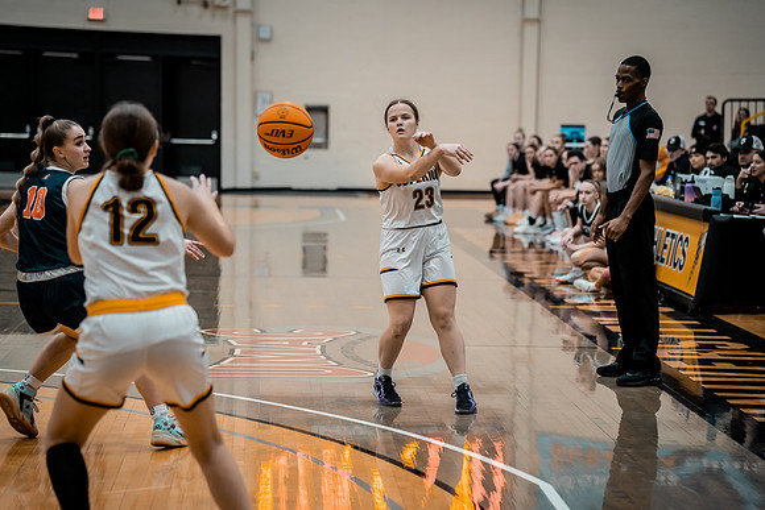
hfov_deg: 19.1
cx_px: 386
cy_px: 255
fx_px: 2273
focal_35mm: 107
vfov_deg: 12.8
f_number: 3.2
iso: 1600
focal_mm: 105
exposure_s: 1/640
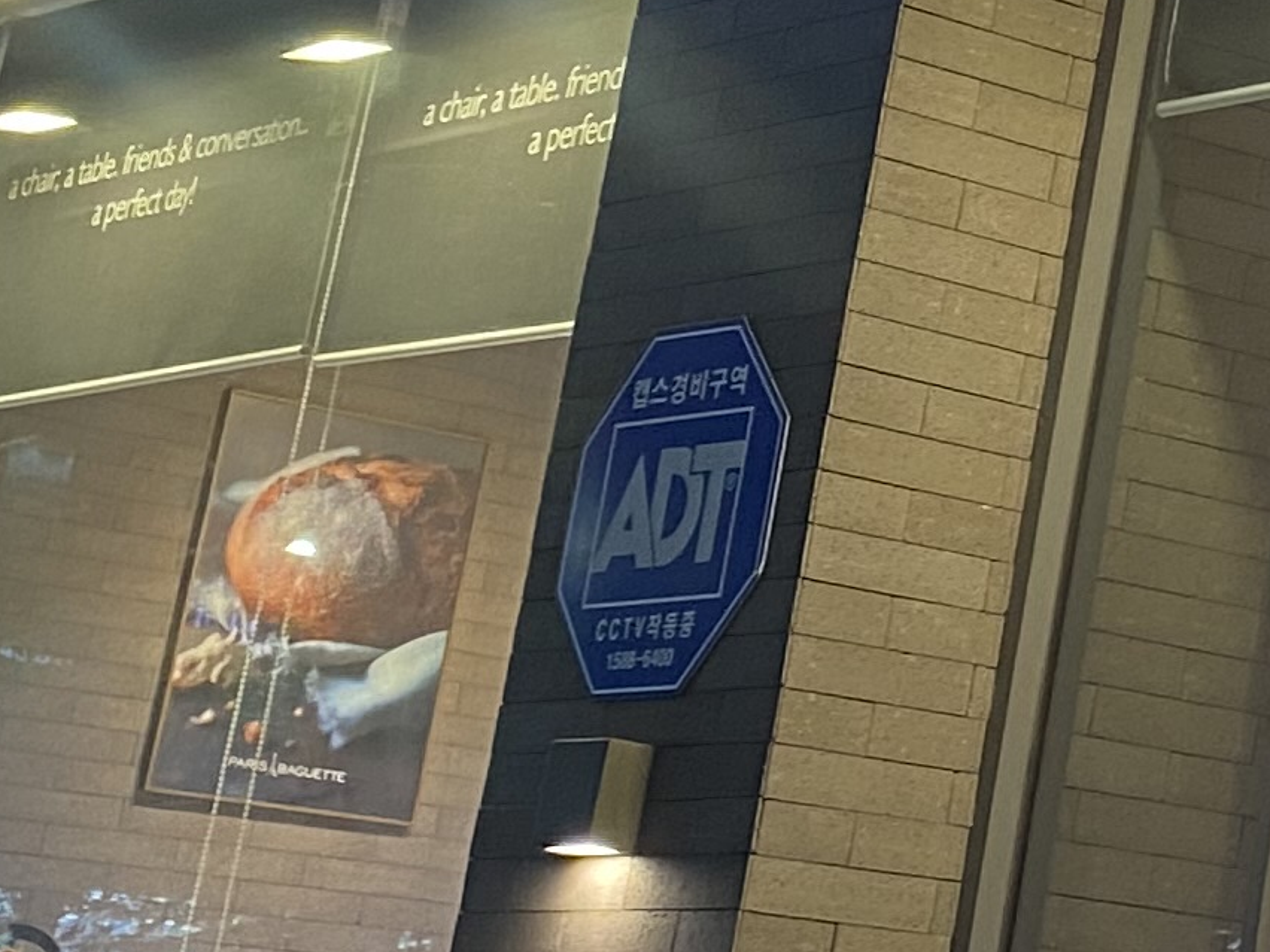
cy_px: -176
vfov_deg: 11.8
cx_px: 2391
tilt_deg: +19.8
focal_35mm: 123
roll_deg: -3.0
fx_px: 4513
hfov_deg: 14.0
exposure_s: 1/60
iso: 100
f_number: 1.8
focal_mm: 4.25
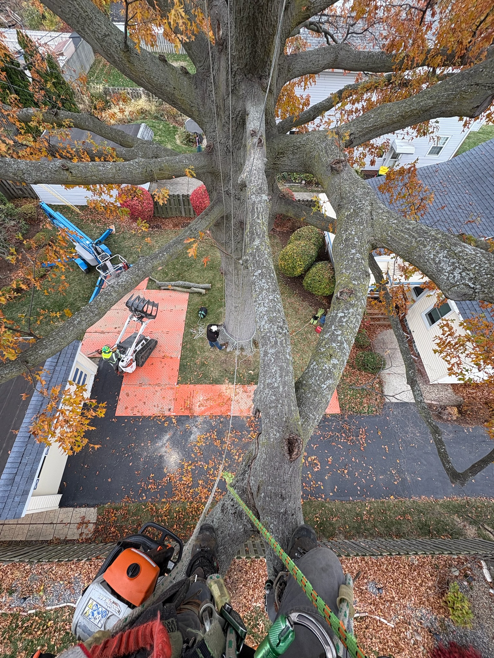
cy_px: 329
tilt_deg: -60.4
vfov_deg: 102.1
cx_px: 247
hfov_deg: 85.7
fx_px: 266
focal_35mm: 14
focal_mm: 2.22
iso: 40
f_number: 2.2
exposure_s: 1/183
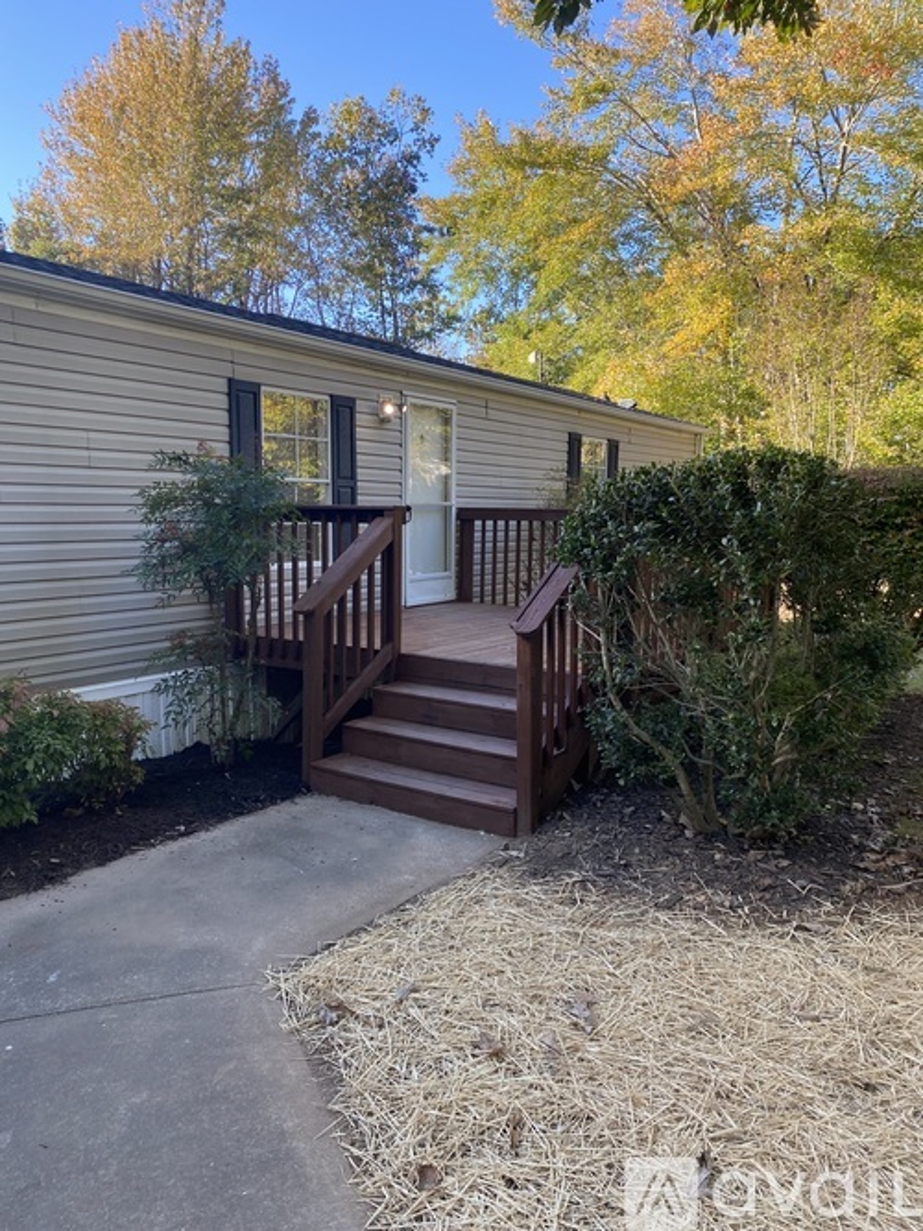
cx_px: 462
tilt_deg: -6.3
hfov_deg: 53.0
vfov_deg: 67.3
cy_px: 616
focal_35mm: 26
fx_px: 925
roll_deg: -1.6
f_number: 1.8
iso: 32
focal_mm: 4.25
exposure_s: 1/226
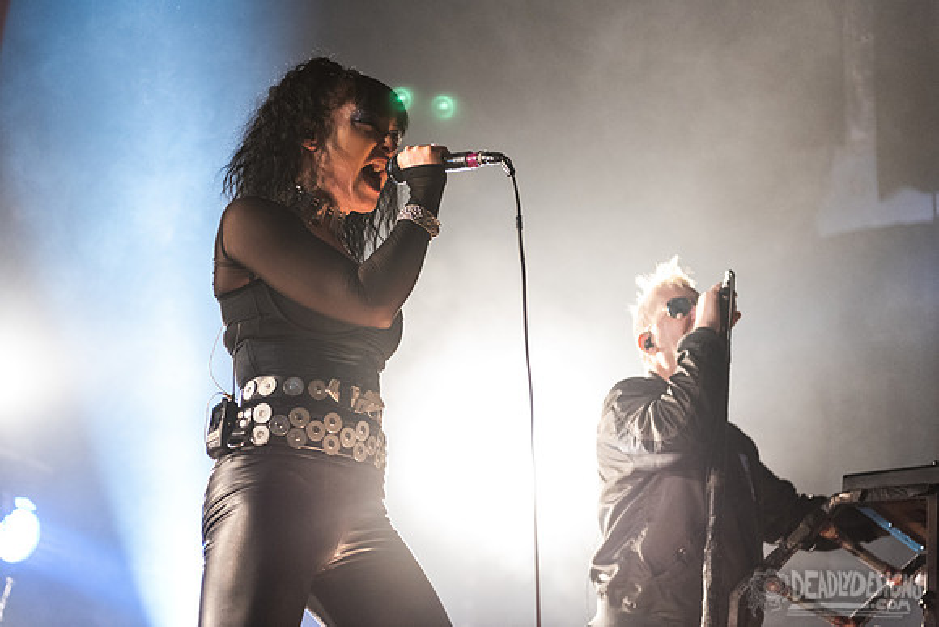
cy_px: 294
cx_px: 440
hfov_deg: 27.2
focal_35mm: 74
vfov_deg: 18.3
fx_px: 1943
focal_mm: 70
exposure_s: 1/320
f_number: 3.2
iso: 3200
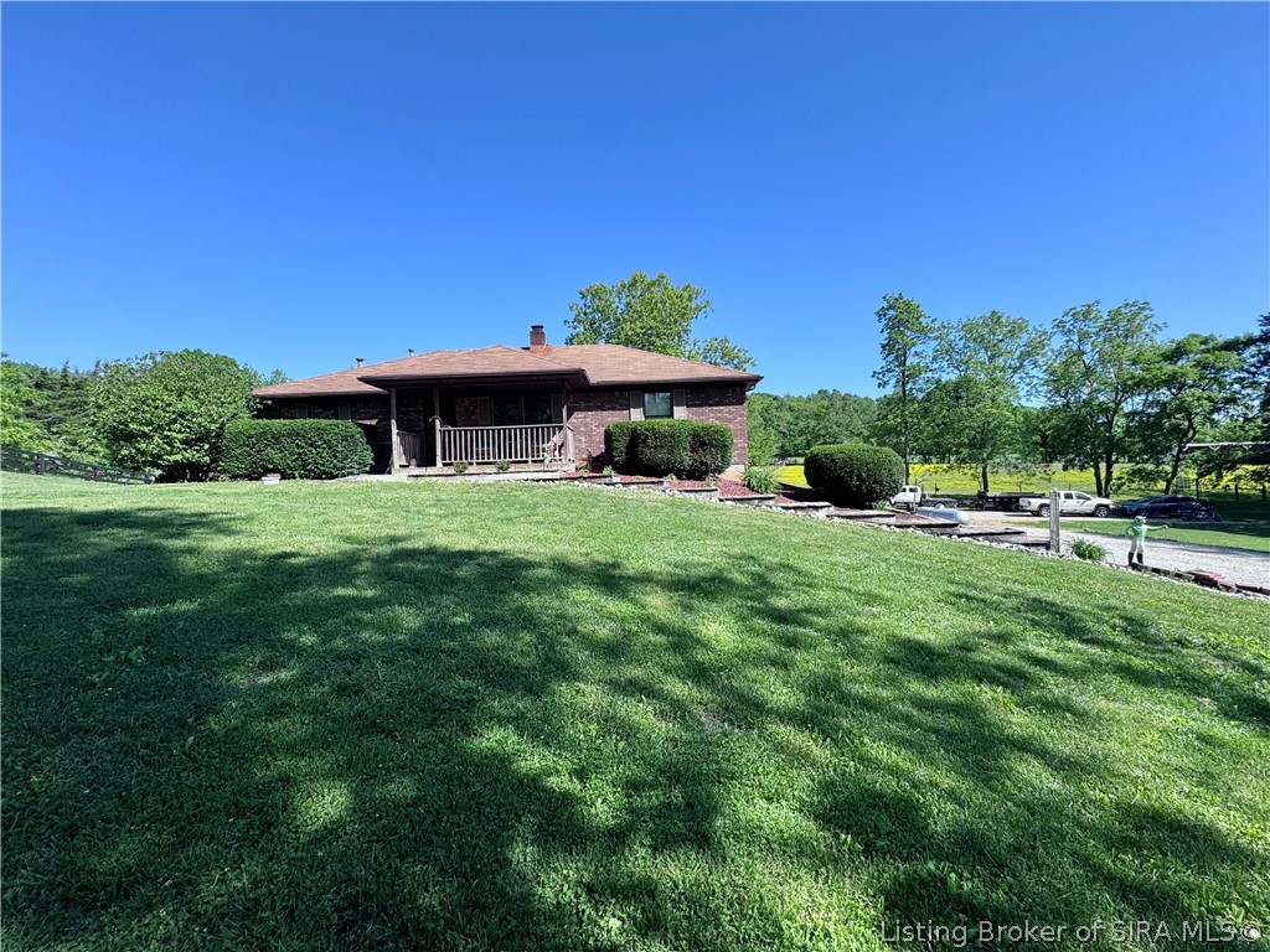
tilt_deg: -0.2
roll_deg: +2.2
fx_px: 514
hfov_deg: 102.1
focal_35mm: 14
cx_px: 635
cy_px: 476
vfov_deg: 85.7
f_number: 2.2
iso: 50
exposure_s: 1/889
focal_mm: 2.22
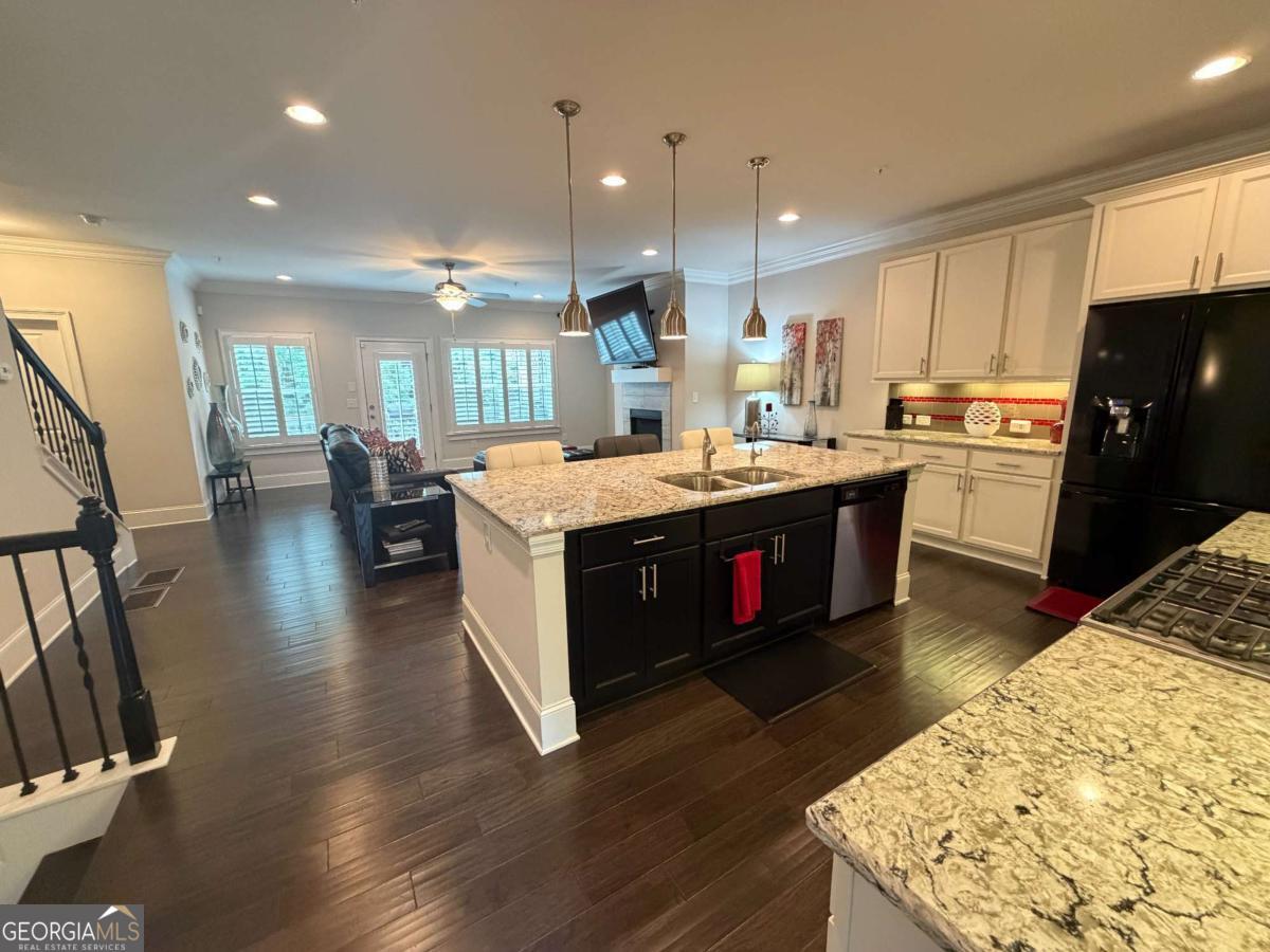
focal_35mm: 14
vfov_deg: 85.7
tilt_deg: -10.1
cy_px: 476
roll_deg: +1.0
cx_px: 635
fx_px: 514
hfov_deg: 102.1
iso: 640
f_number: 2.2
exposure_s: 1/60
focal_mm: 2.22
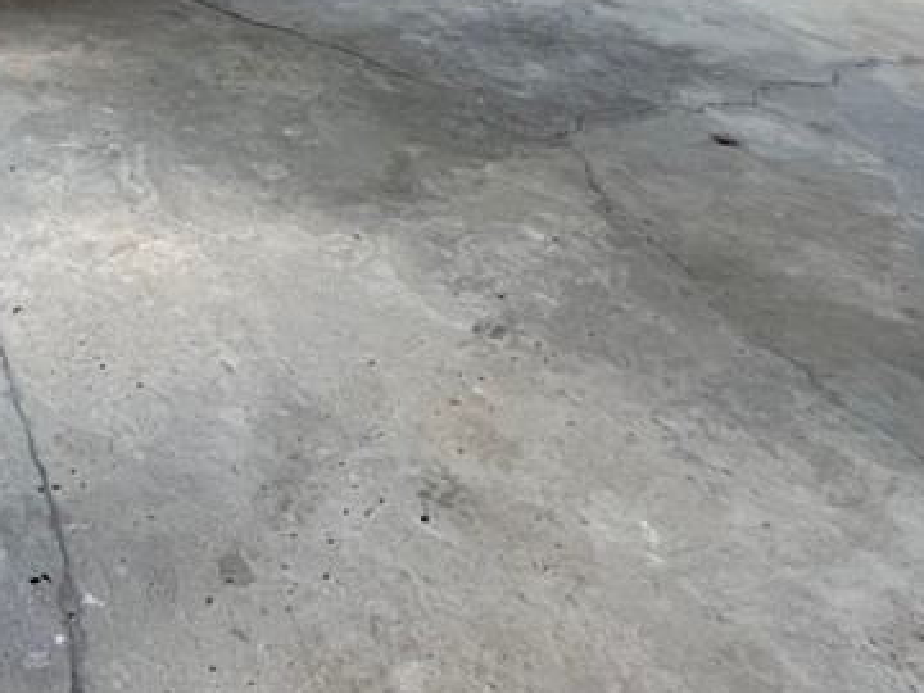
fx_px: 988
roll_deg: -3.3
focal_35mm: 37
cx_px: -257
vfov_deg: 32.6
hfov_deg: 35.5
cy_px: -116
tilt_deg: -19.3
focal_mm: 1.57
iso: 320
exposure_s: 1/60
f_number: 1.8
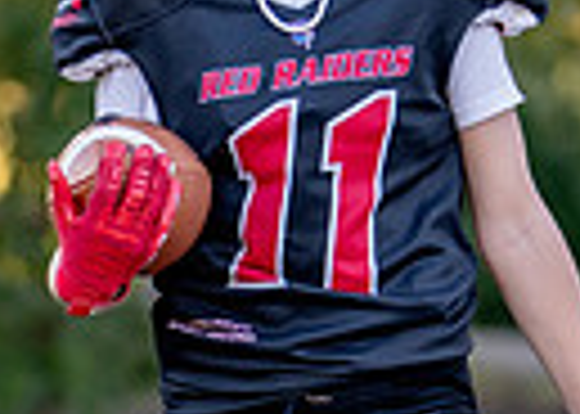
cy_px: 385
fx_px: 4643
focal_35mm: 282
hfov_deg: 7.1
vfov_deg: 5.1
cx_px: 267
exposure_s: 1/400
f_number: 1.2
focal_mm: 50
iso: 100
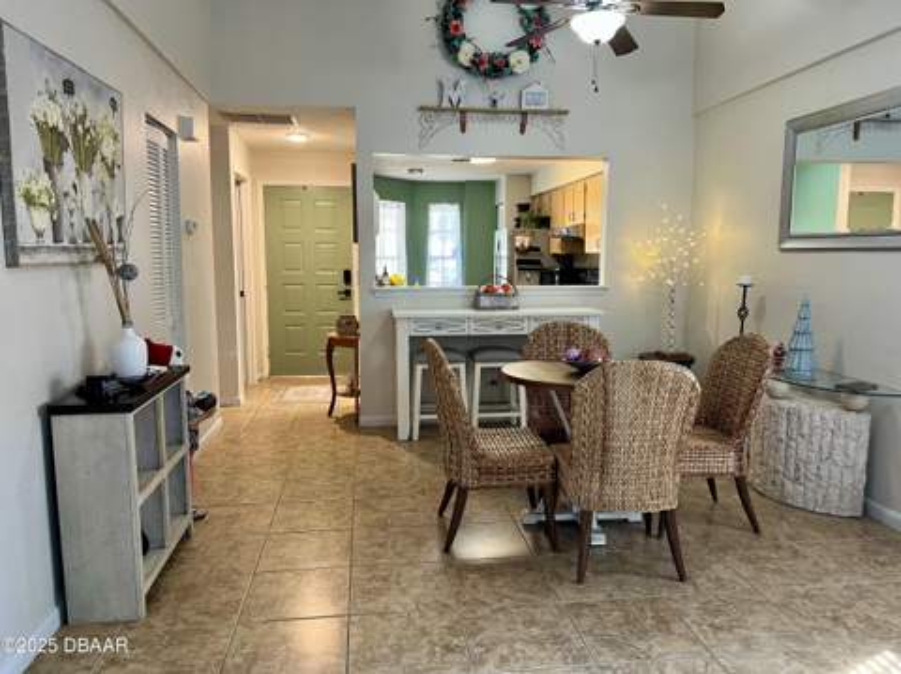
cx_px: 450
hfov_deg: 67.4
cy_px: 337
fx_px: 676
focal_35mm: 26
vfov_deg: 53.0
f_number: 1.5
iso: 160
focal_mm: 5.7
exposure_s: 1/60
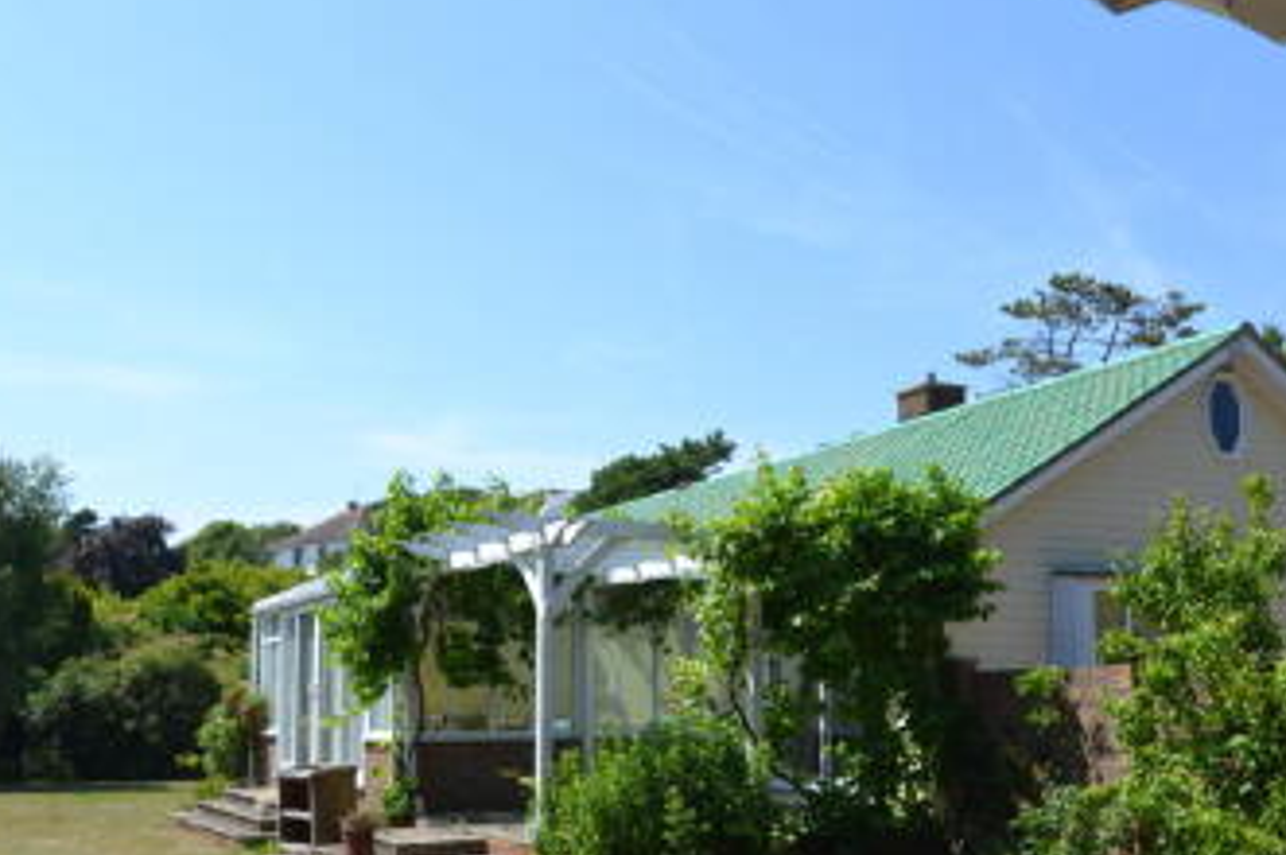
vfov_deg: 35.7
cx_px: 626
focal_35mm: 37
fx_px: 1310
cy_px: 585
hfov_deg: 52.3
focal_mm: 17
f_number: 8
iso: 100
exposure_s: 1/250
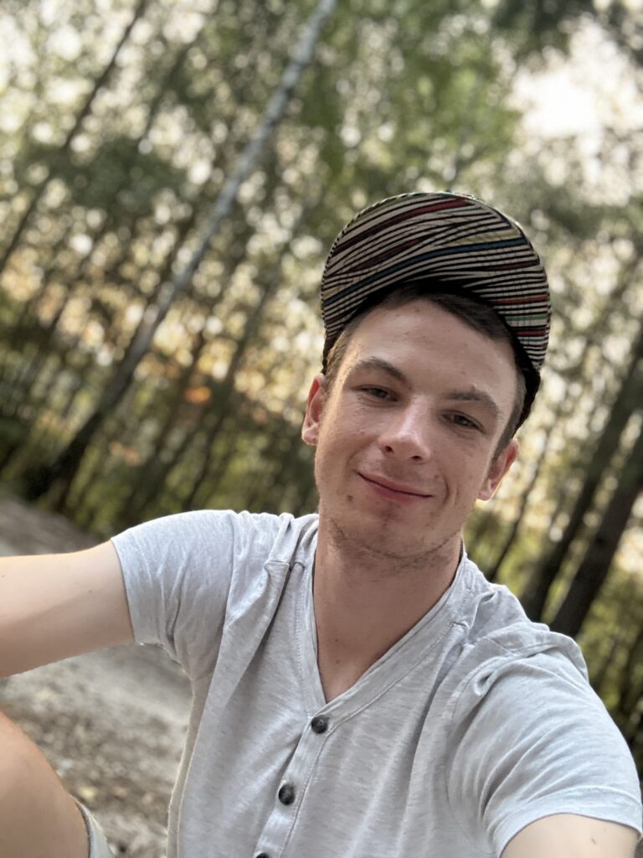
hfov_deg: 46.8
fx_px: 743
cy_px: 429
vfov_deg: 60.0
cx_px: 322
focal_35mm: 30
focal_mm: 2.69
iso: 320
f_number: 1.9
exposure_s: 1/60
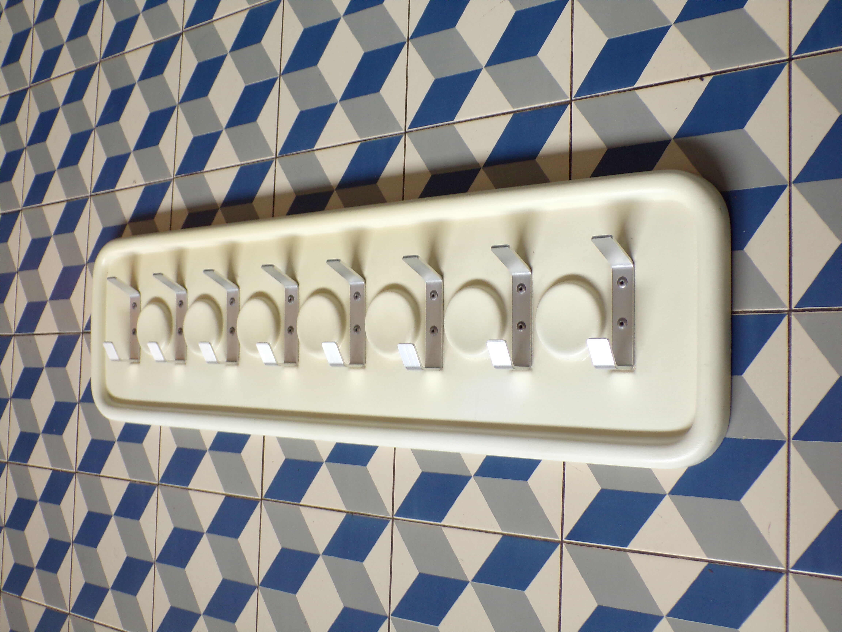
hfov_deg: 50.1
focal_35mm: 37
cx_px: 421
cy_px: 316
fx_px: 900
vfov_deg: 38.7
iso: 189
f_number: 3.3
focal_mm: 6.6
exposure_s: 1/34
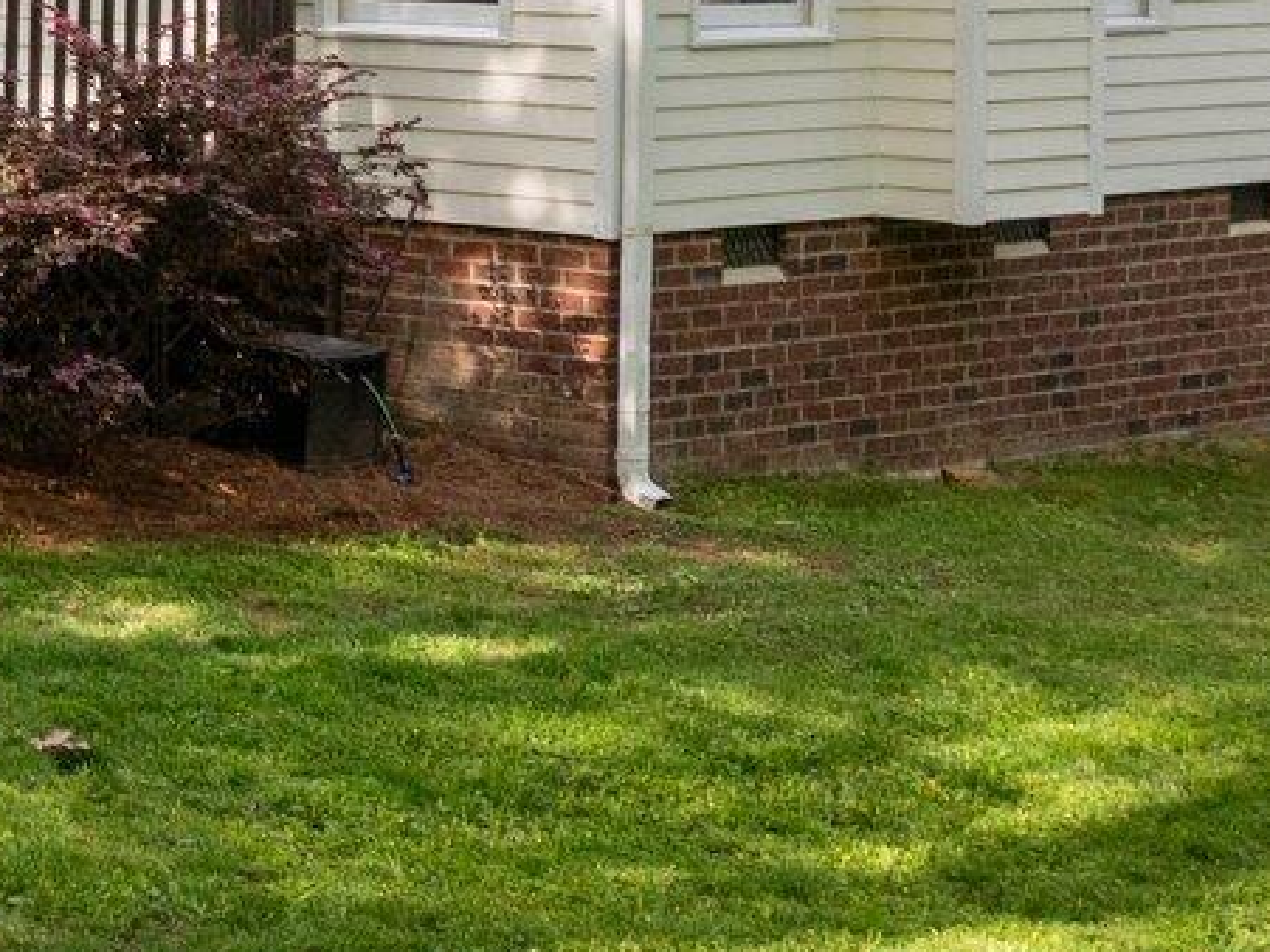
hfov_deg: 16.0
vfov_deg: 13.1
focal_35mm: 109
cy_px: -275
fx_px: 3998
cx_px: -805
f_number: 2.8
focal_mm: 12.29
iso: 220
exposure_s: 1/1000
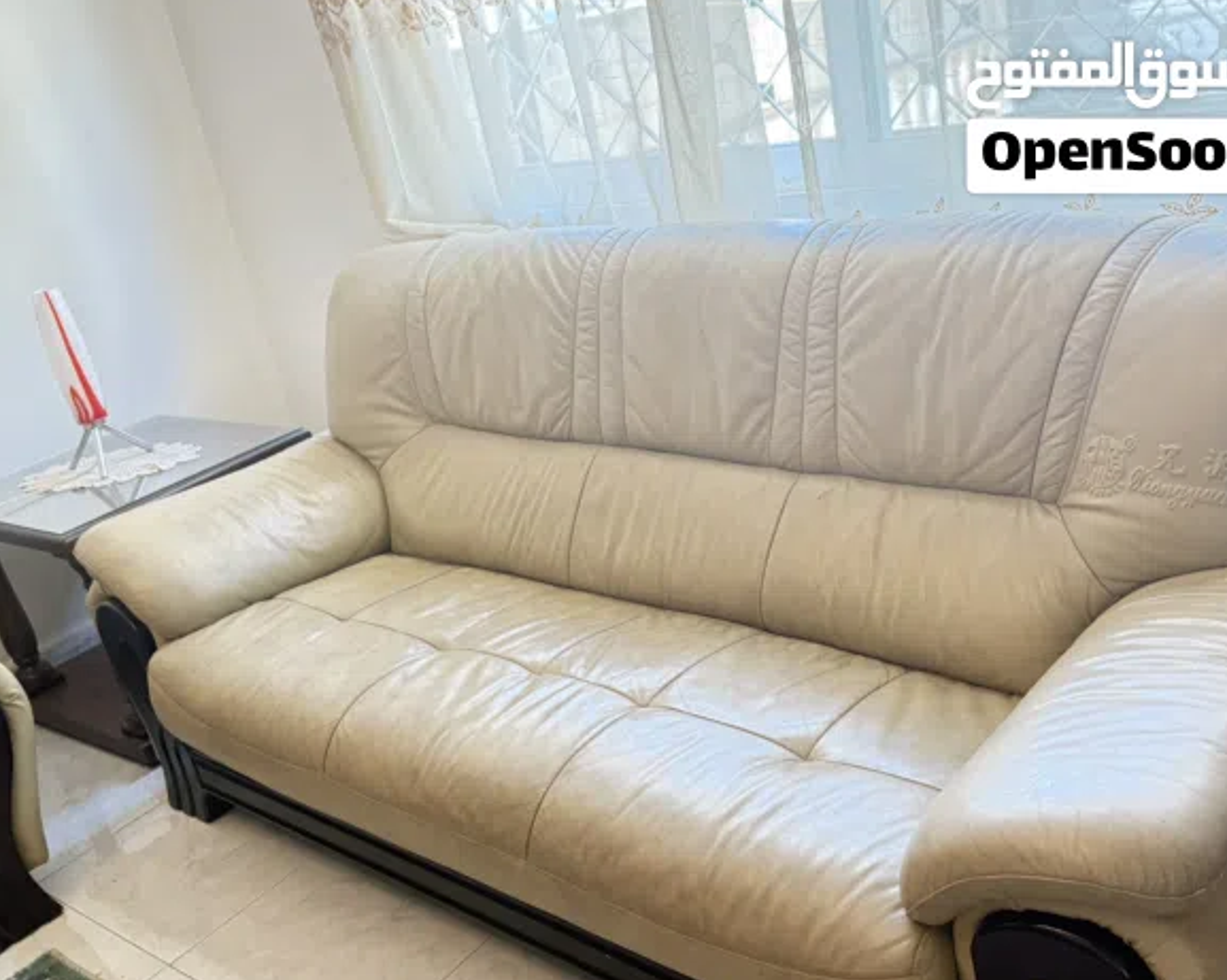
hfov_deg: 66.0
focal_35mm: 26
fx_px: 944
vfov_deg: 54.9
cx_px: 646
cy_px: 500
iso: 500
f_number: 1.78
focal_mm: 6.76
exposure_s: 1/50
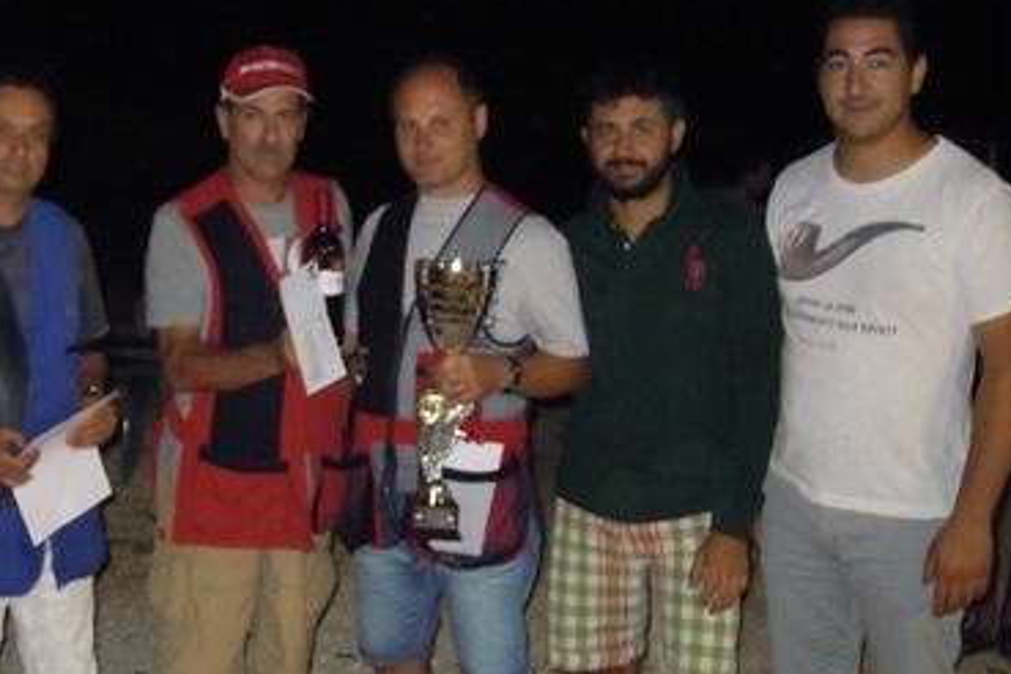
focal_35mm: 65
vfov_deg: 20.9
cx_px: 241
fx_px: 1825
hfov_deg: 30.4
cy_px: 422
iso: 400
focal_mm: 6.4
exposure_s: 1/30
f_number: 3
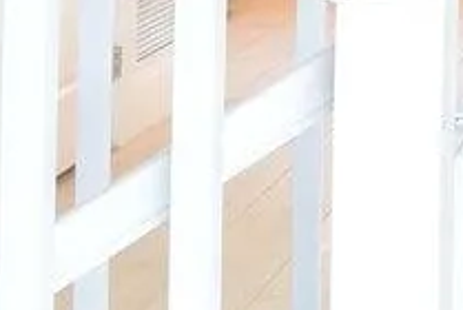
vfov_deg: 11.4
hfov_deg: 9.2
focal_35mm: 110
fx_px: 1417
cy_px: -294
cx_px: 1681
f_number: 11
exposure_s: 1/1.3
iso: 100
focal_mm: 10
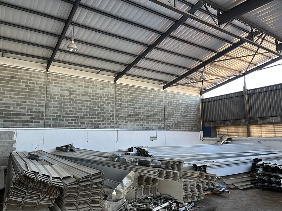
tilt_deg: +7.4
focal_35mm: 26
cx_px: 141
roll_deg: +1.9
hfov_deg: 67.3
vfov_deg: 53.1
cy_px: 106
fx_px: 212
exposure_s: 1/122
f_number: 1.6
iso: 100
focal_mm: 5.1
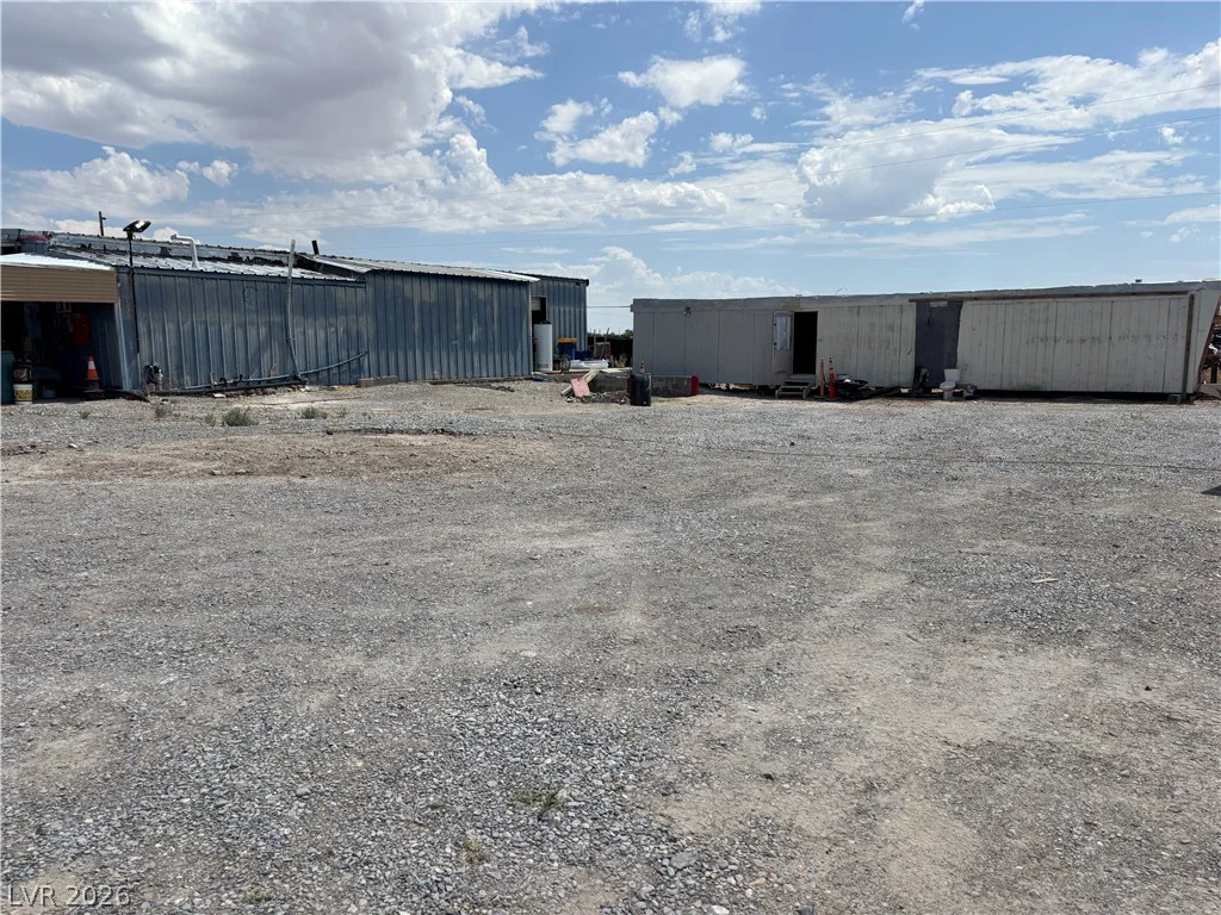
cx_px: 610
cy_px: 458
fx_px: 917
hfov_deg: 67.3
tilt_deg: -9.5
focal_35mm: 26
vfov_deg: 53.1
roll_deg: +0.1
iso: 50
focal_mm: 5.96
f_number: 1.6
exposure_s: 1/6711
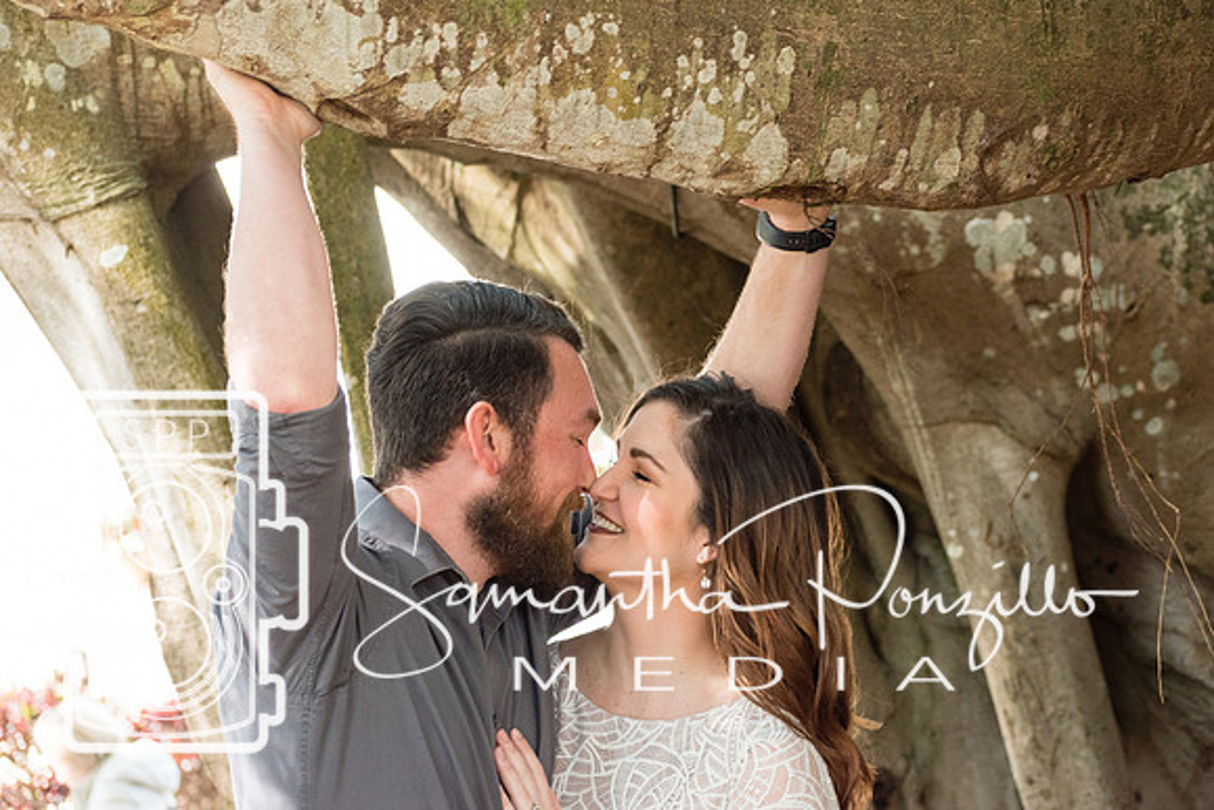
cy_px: 405
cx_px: 610
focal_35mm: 106
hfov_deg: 19.3
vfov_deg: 12.9
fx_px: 3572
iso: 500
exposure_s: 1/250
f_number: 4.5
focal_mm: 70
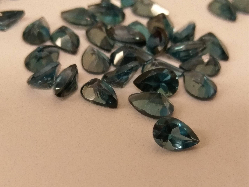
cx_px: 124
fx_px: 187
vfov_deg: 53.1
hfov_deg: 67.3
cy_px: 94
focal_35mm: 26
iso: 125
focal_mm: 4.58
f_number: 1.8
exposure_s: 1/33
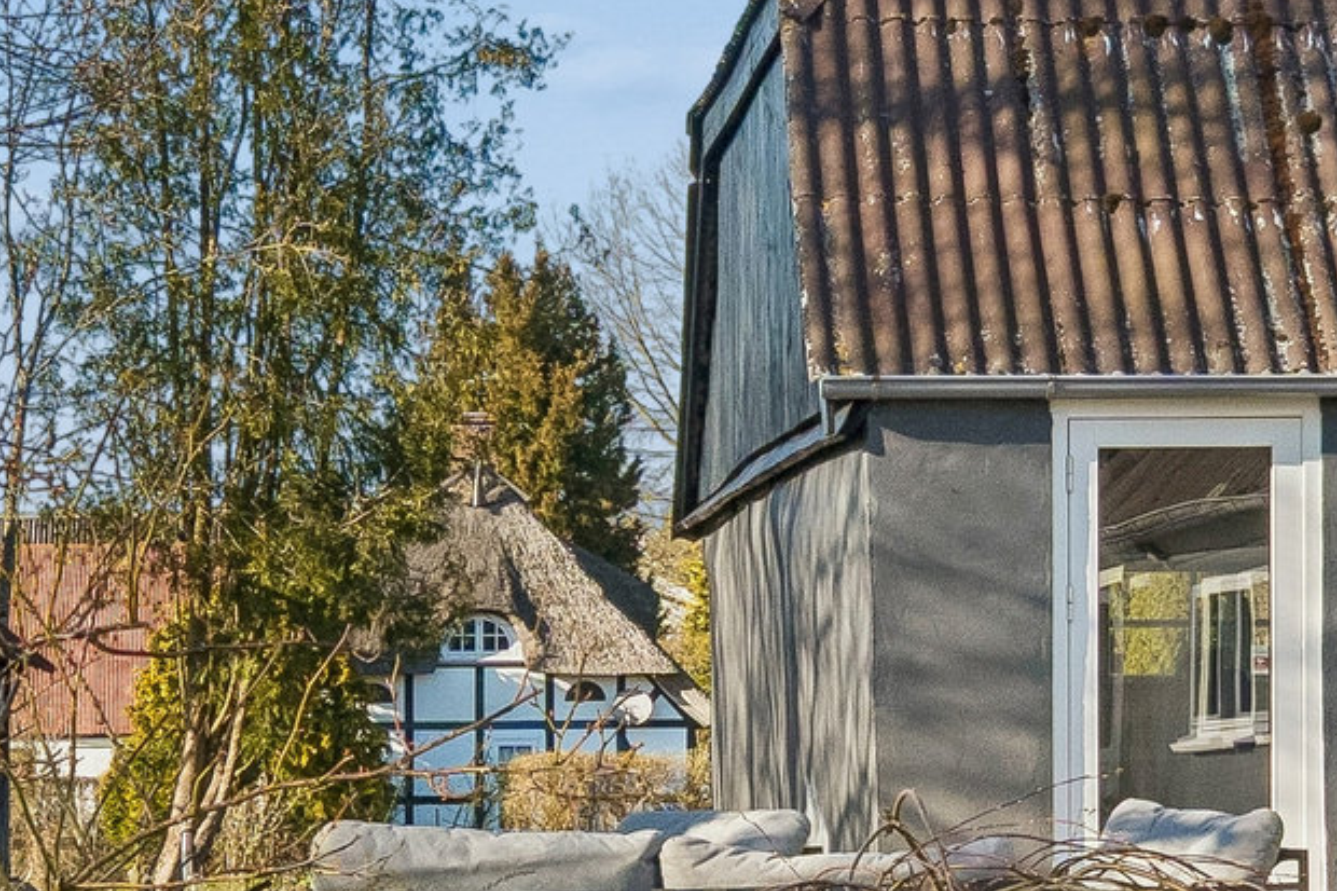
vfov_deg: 11.0
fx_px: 4582
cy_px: 945
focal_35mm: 123
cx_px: 177
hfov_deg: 16.4
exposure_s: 1/640
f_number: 8
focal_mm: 17
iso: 500
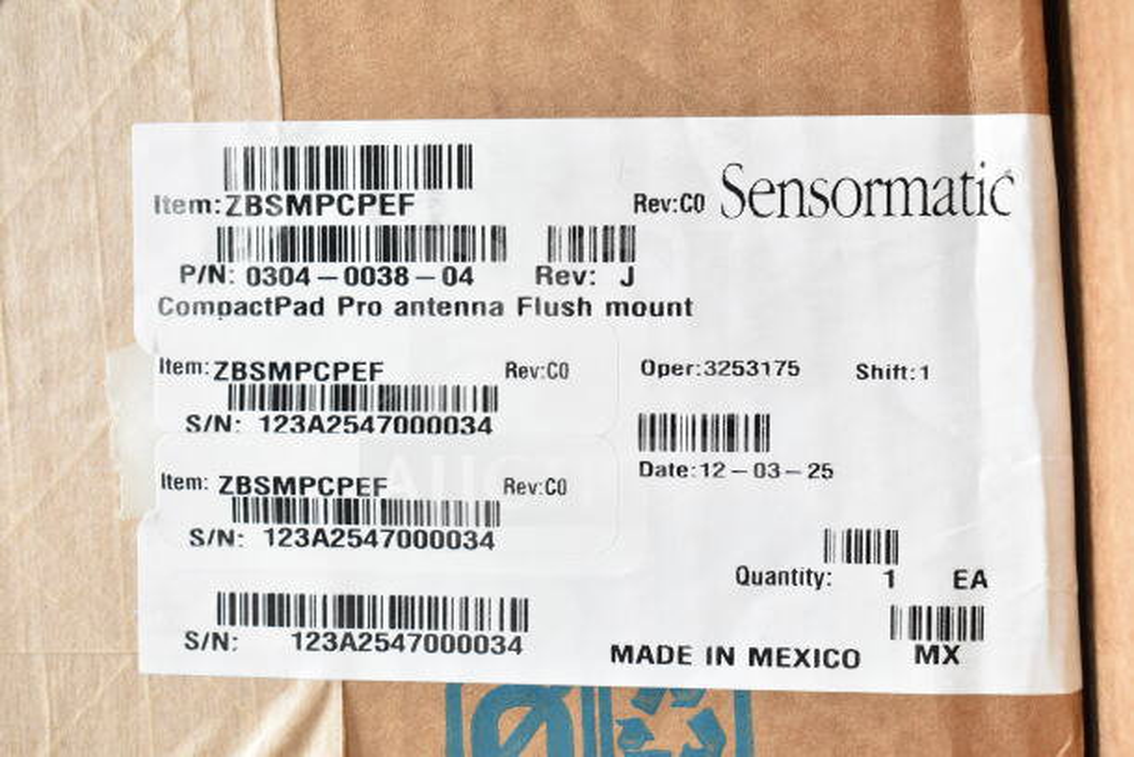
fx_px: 1607
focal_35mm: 51
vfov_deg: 26.5
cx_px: 567
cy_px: 378
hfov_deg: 38.9
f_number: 6.3
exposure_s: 1/160
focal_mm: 34
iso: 1600
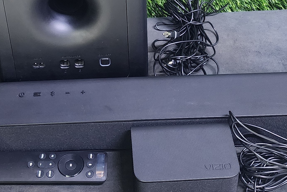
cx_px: 113
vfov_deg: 18.7
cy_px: -35
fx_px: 550
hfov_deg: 29.2
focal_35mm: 69
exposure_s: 1/33.3
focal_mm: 6.4
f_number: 1.8
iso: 640
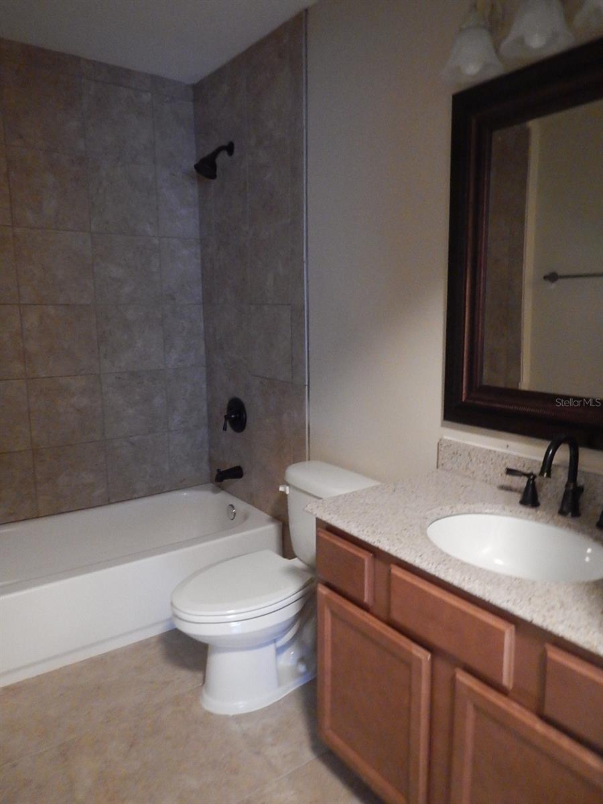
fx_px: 557
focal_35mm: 24
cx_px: 302
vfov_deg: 71.6
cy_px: 402
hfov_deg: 56.8
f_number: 2.8
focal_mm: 4.3
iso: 800
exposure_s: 1/13
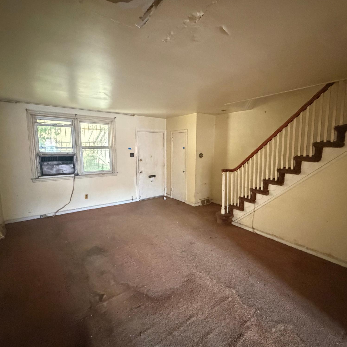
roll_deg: +0.3
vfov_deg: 84.0
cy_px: 173
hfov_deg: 84.0
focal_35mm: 17
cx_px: 174
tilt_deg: -6.7
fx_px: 193
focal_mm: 2.22
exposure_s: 1/55
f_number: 2.2
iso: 1250
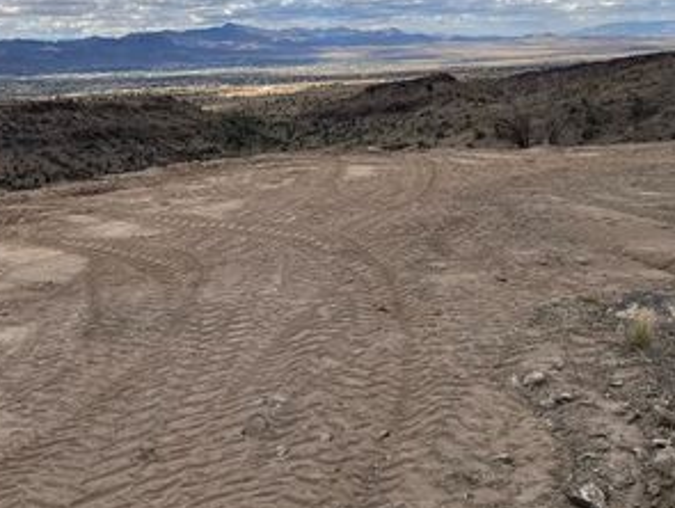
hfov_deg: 42.8
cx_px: 281
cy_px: 127
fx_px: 859
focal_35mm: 44
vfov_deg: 32.3
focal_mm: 5.1
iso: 50
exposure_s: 1/4651
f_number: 1.6
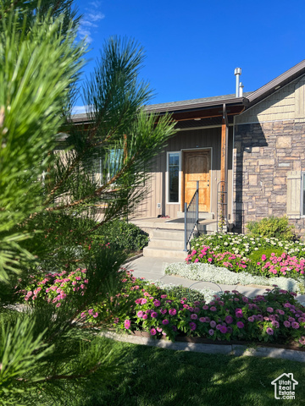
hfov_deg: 53.1
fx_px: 305
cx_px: 152
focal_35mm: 26
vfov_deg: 67.3
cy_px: 203
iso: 50
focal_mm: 5.7
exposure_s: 1/6579
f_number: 1.5
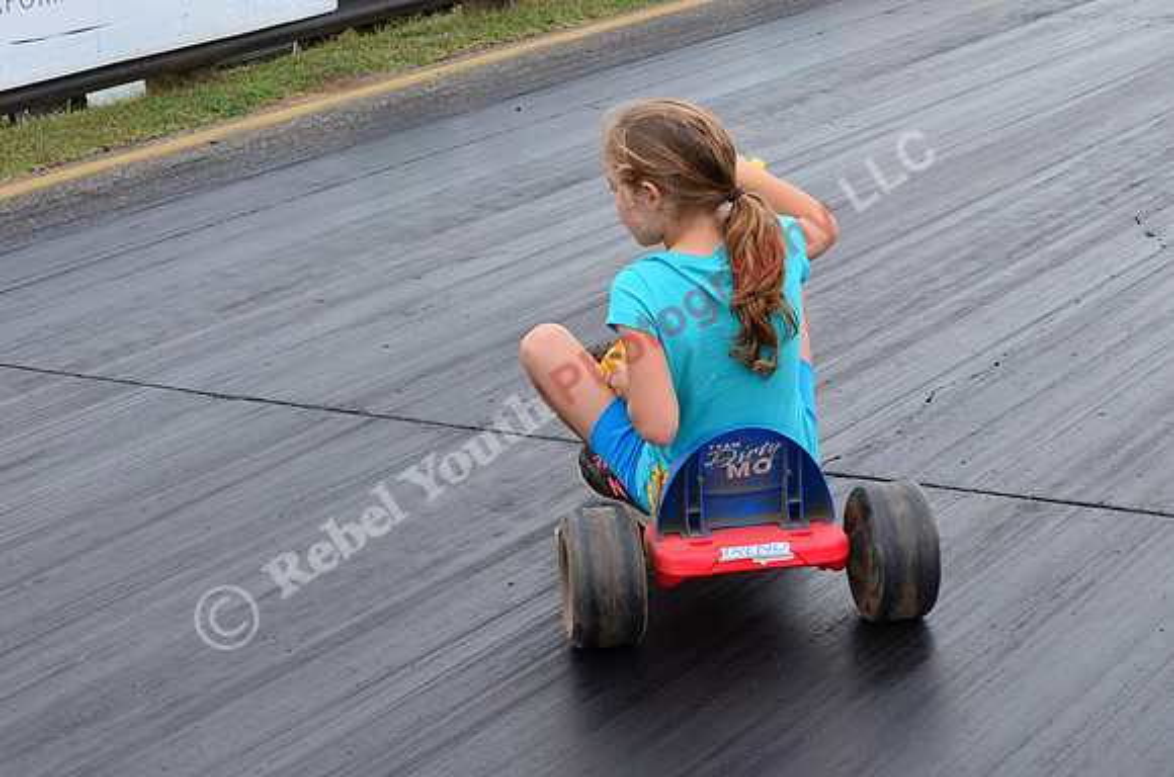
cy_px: 388
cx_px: 587
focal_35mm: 82
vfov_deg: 16.5
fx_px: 2685
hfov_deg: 24.7
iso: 1000
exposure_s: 1/500
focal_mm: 55
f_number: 11
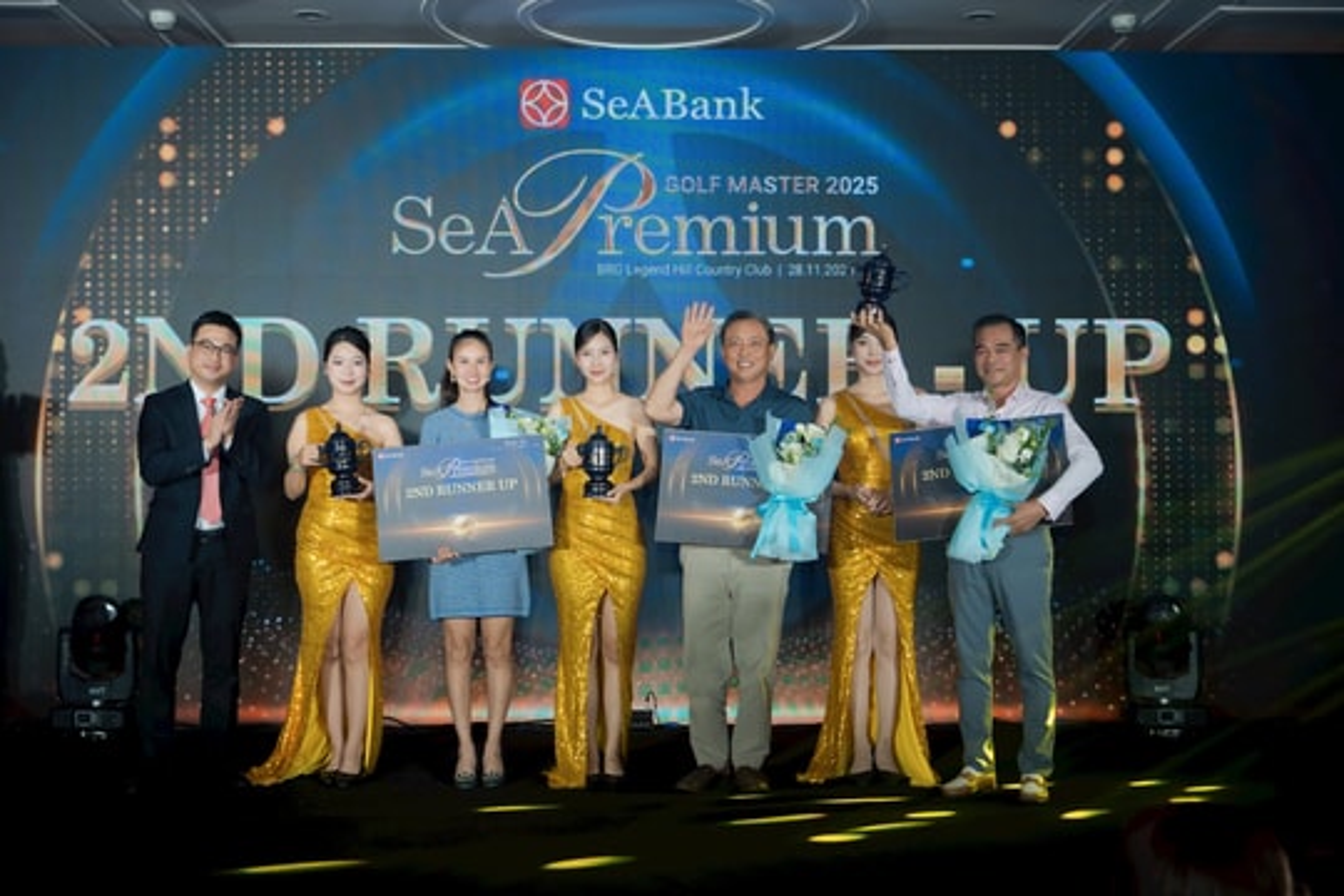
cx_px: 672
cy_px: 448
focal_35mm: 48
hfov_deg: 41.1
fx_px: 1792
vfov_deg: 28.1
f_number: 5
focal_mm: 48
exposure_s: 1/160
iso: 1000
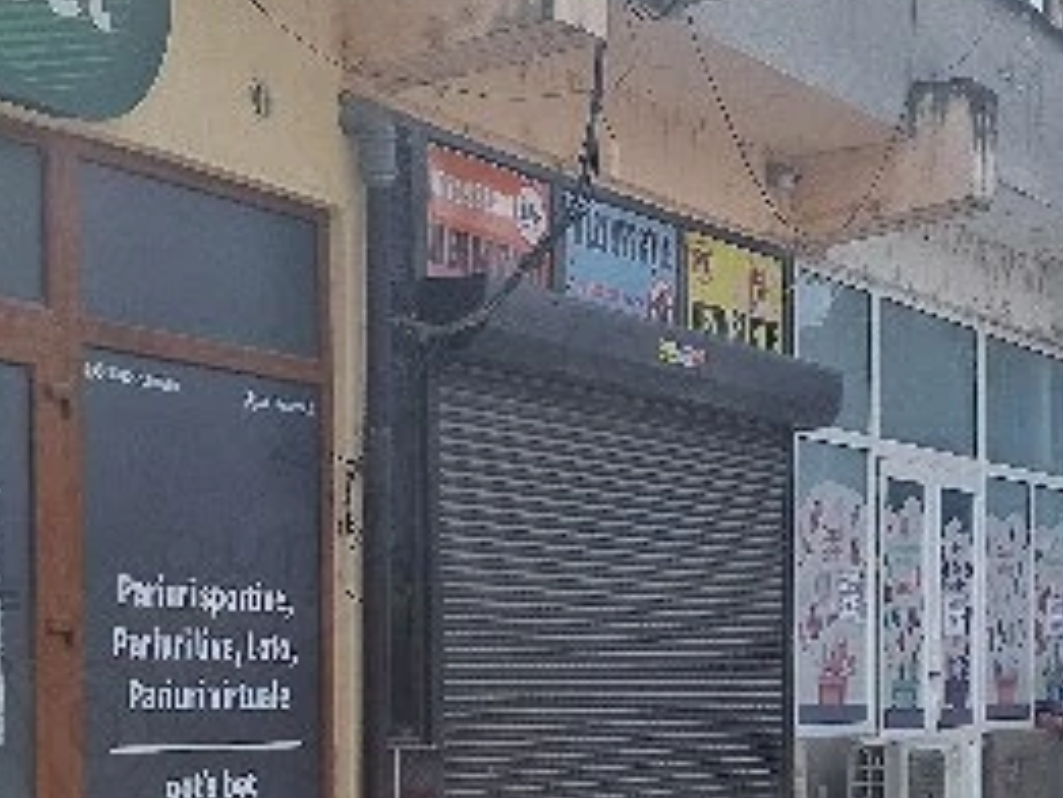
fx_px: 2704
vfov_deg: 16.7
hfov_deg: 22.2
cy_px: 651
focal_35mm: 88
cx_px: 509
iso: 50
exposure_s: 1/1429
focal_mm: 6.4
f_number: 1.8
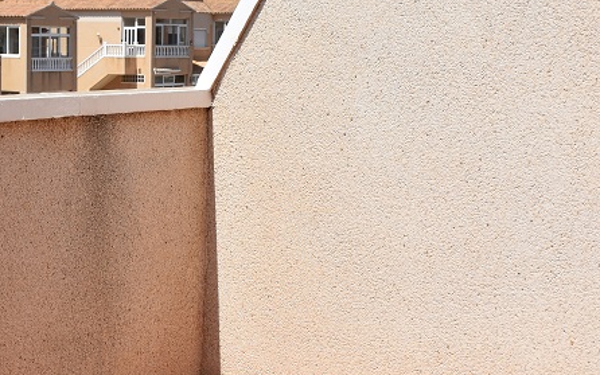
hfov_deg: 27.4
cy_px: 227
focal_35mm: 74
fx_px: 1210
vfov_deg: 17.6
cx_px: 145
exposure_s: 1/500
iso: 125
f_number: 8
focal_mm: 18
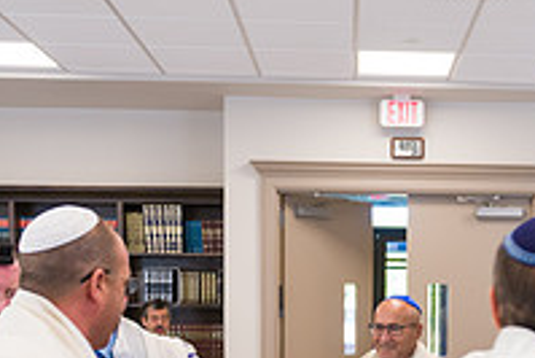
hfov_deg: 28.2
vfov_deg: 18.9
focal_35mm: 70
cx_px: 430
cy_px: 365
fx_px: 1041
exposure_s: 1/125
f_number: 3.2
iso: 400
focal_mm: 24
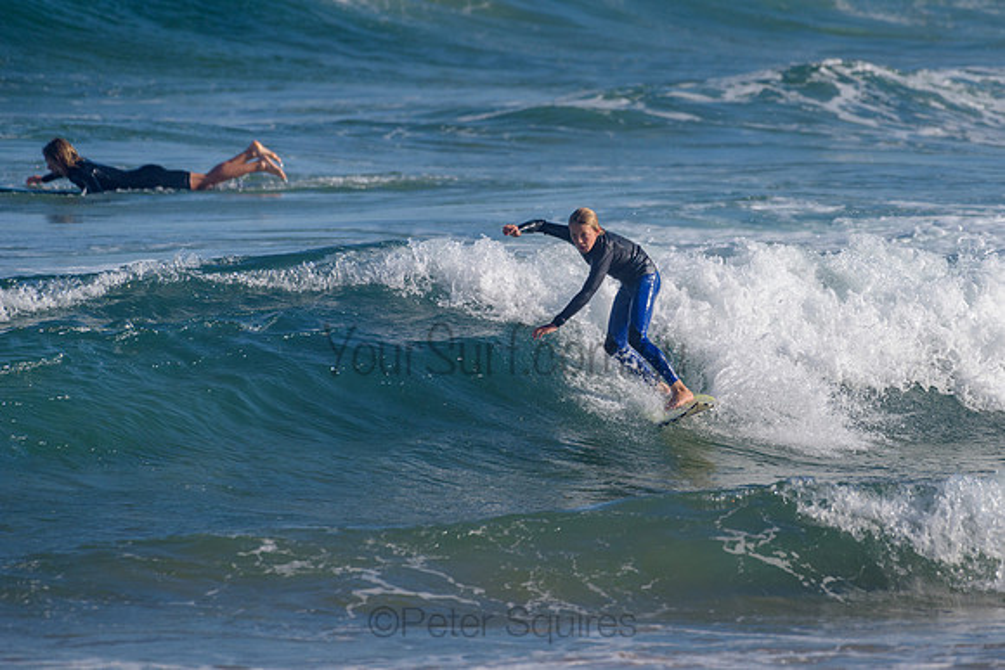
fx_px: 17122
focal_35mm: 613
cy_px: 303
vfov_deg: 2.2
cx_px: 616
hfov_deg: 3.4
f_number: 5.6
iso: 140
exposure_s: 1/2000
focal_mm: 500
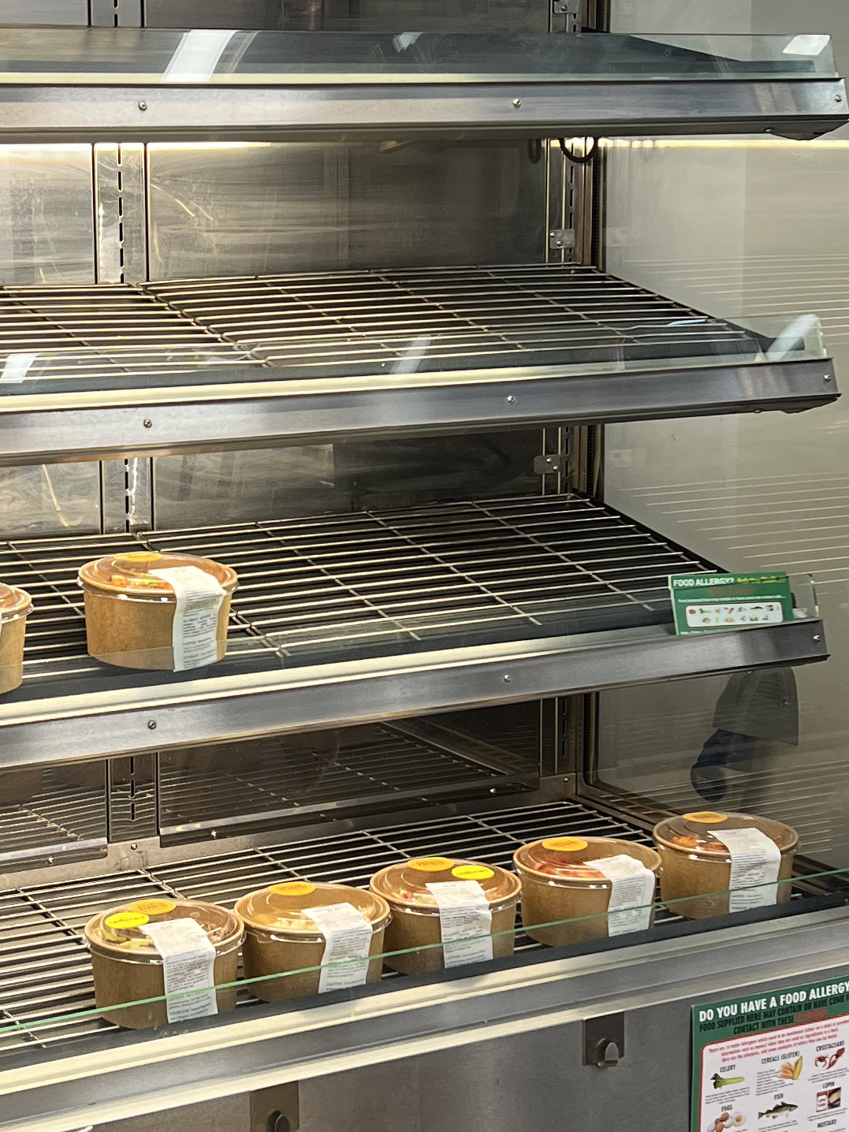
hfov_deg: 20.1
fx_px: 2387
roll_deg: +1.1
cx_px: 252
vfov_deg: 26.7
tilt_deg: -10.3
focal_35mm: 73
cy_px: 564
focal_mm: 5.7
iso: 80
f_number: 1.5
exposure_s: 1/121
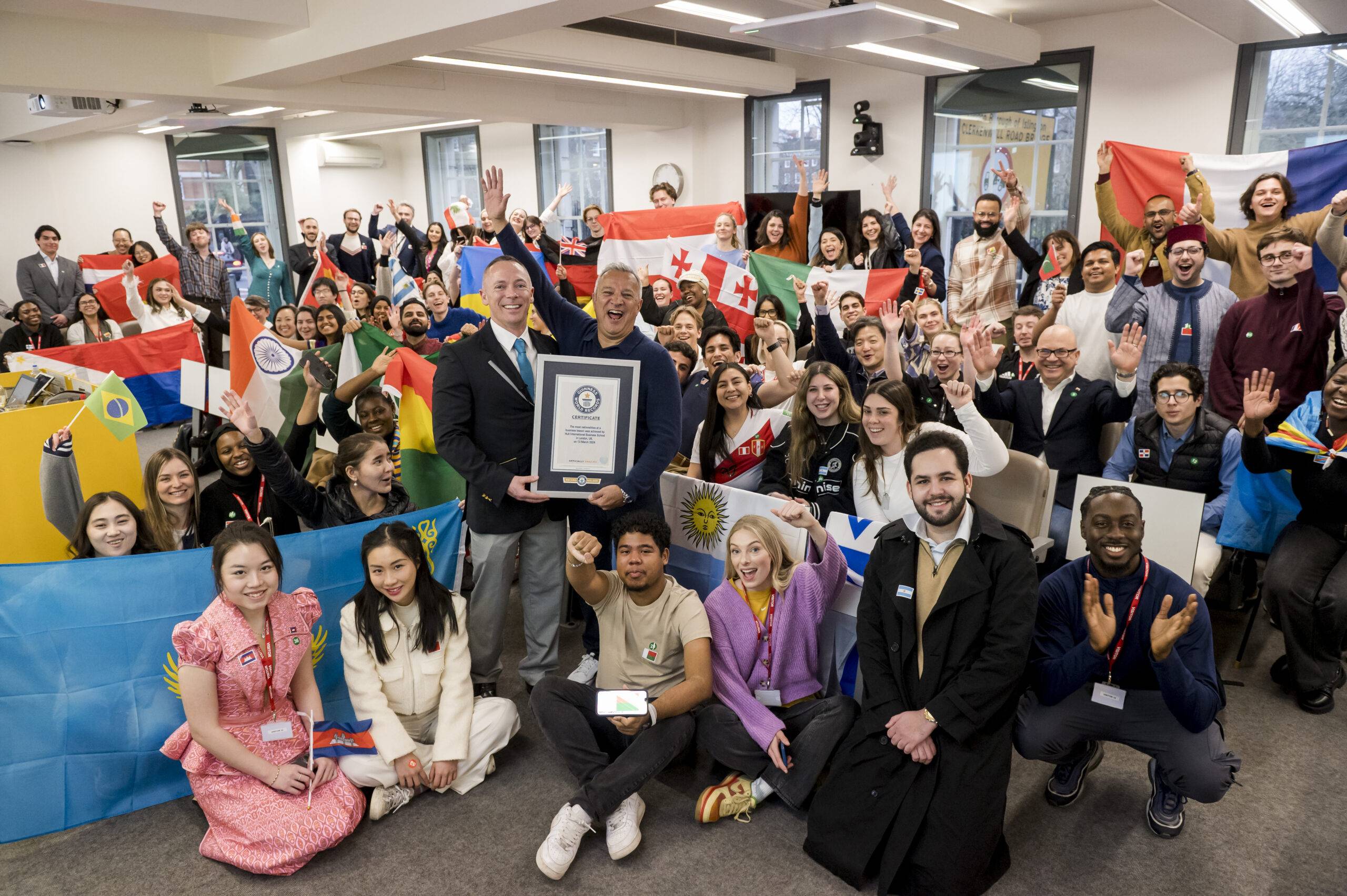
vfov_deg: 53.1
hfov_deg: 73.8
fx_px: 897
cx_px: 674
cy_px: 448
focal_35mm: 24
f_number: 5.6
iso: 4000
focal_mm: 24
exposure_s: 1/160
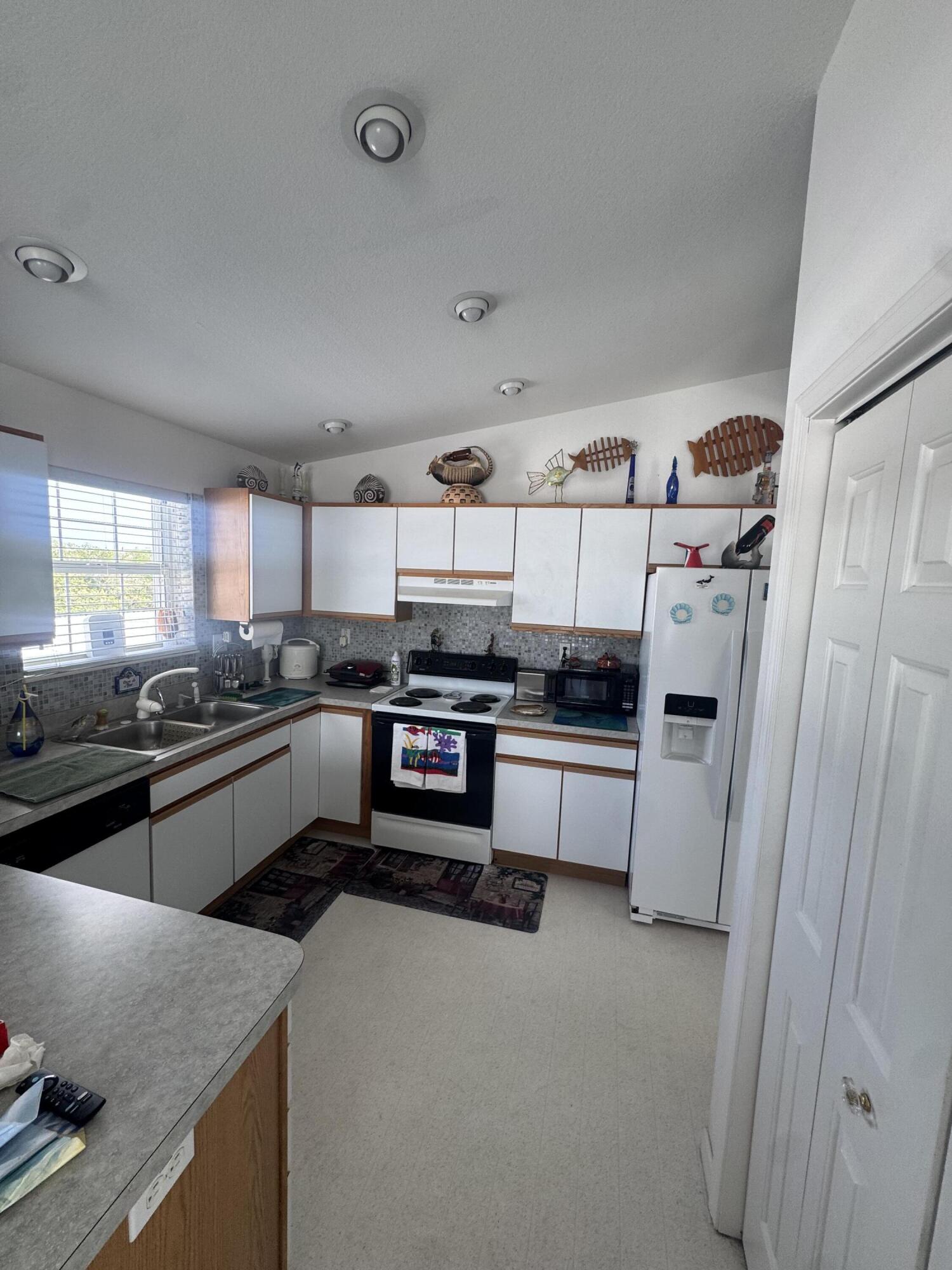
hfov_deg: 85.7
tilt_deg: -7.0
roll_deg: -1.4
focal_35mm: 14
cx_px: 476
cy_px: 635
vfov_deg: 102.1
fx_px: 513
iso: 64
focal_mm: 2.22
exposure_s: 1/99
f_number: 2.2
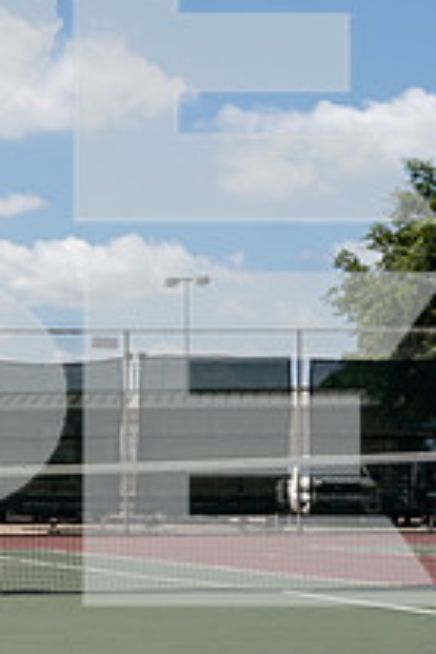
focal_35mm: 101
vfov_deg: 20.1
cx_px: -357
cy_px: 441
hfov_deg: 12.4
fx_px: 1835
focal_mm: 36
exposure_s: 1/1250
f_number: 7.1
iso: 250
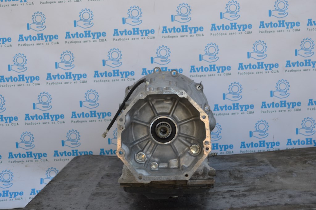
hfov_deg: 41.1
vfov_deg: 28.1
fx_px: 421
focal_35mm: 48
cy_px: 105
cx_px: 158
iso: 160
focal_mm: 32
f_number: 5.6
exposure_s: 1/125
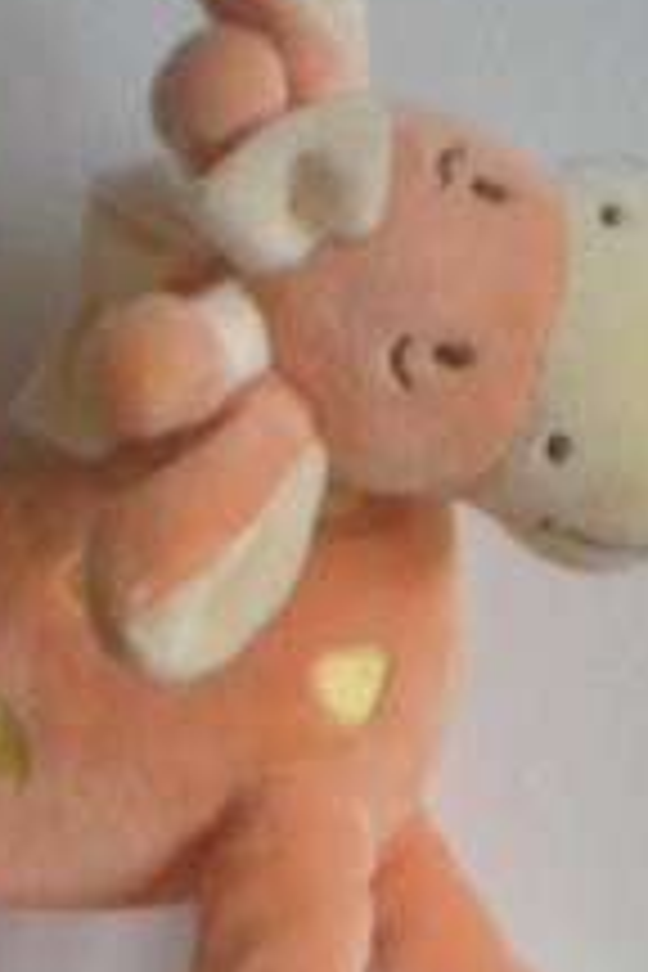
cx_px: 166
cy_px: 814
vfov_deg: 21.1
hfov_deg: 14.3
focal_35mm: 95
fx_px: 2565
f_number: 3.1
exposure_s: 1/8
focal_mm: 6.3
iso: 398
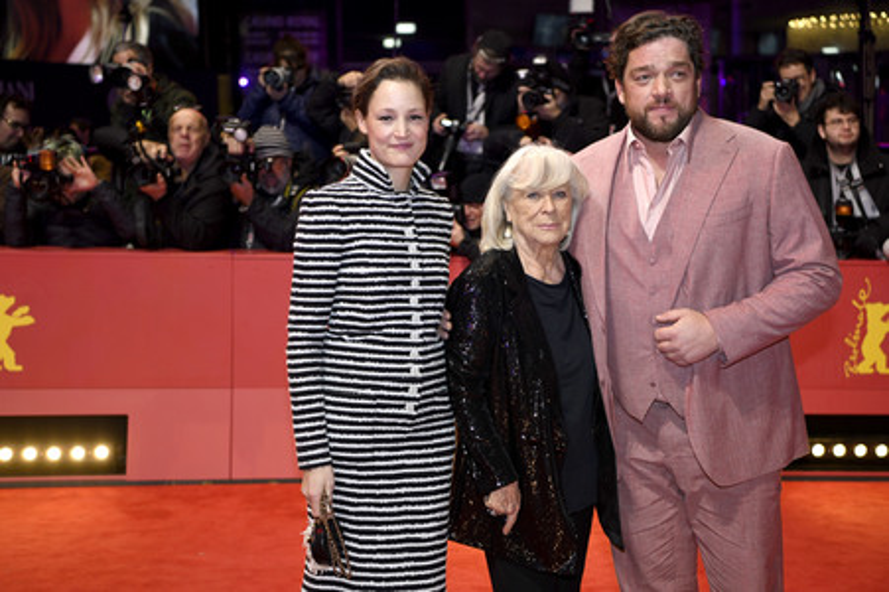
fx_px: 1382
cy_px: 296
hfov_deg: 35.7
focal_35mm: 56
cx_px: 444
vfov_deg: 24.2
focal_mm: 56
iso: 800
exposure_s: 1/400
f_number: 3.5
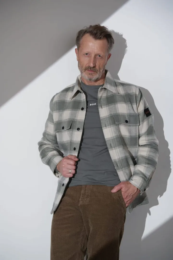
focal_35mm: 64
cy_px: 130
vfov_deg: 31.4
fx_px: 461
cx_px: 86
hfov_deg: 21.2
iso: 400
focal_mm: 64
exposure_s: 1/160
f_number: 4.5
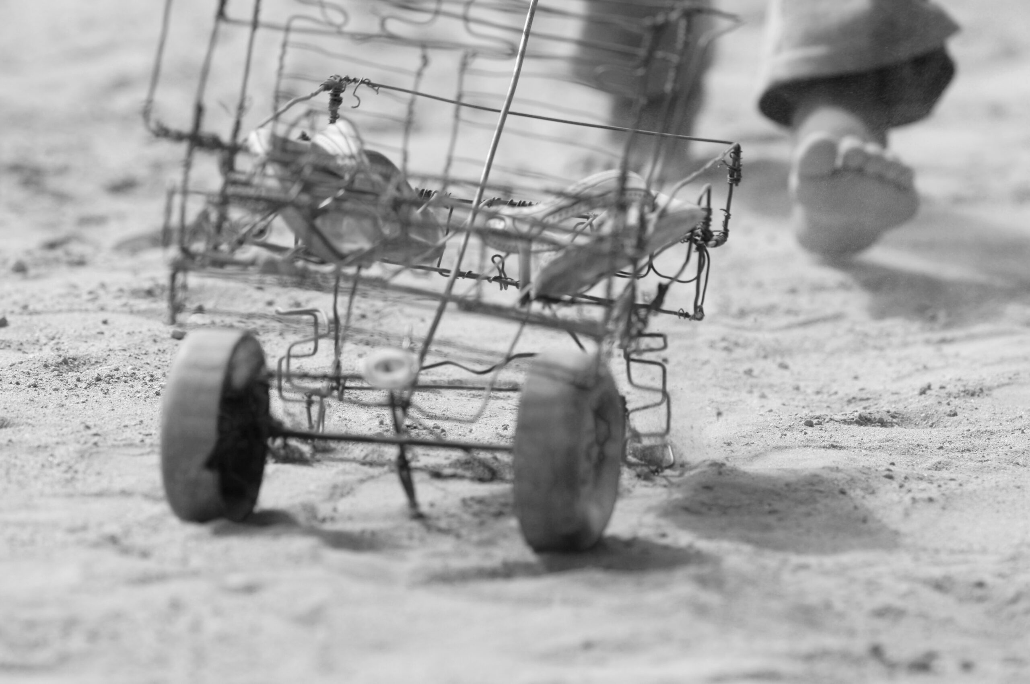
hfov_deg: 4.6
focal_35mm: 450
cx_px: 515
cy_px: 342
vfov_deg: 3.0
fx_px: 12859
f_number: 4.2
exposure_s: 1/400
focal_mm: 300
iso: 100
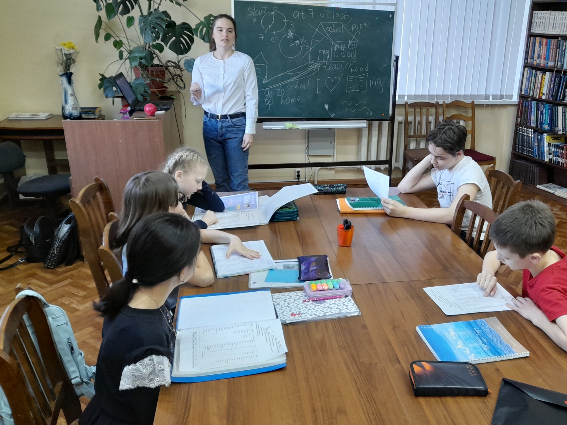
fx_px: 524
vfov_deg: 44.2
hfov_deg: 56.2
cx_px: 354
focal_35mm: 32
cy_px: 217
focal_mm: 4.6
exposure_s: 1/50
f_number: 2
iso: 200
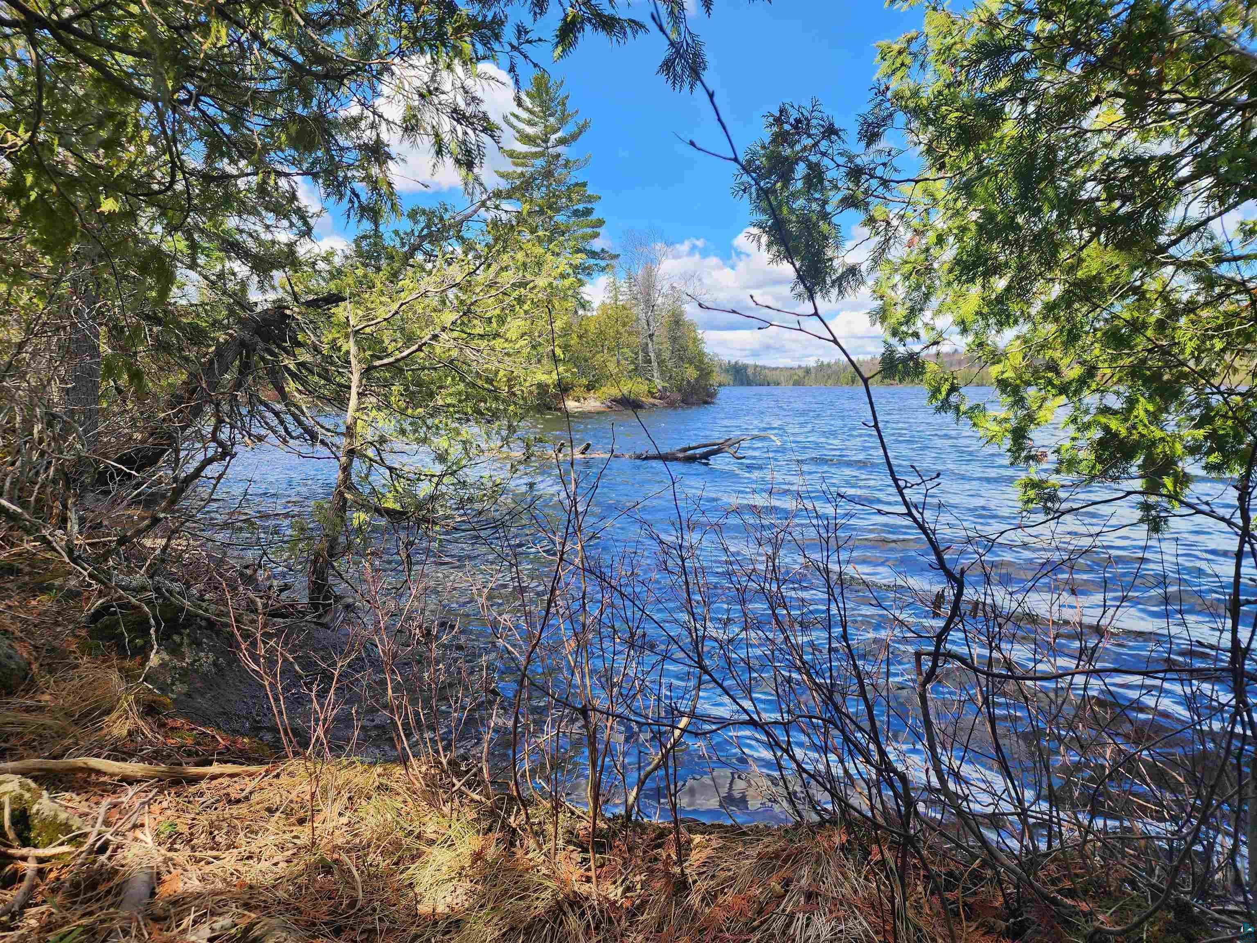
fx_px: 835
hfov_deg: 73.9
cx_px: 628
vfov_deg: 58.9
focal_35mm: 23
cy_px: 472
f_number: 1.8
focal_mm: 6.4
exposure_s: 1/420
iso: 12
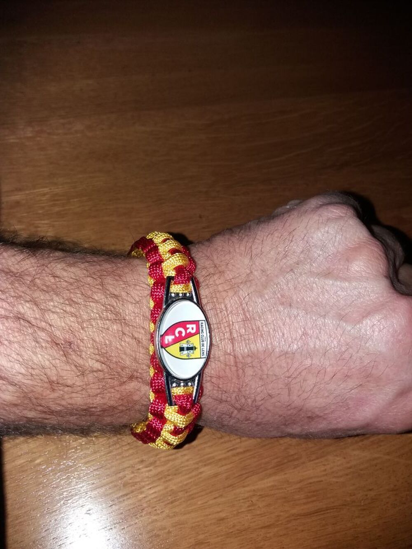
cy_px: 274
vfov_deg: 63.4
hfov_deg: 49.8
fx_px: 444
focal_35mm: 28
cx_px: 206
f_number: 1.9
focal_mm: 3.7
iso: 64
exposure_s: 1/149
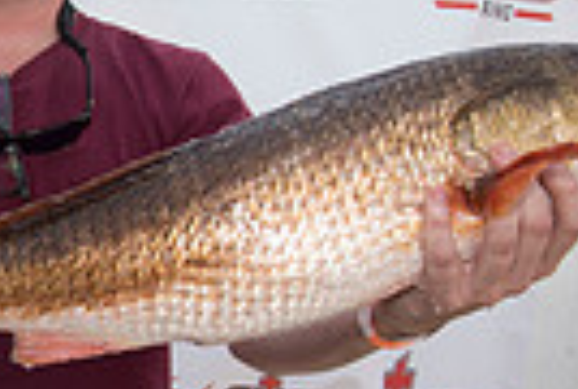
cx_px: -440
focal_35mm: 95
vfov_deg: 14.4
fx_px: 1529
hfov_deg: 17.6
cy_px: 279
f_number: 9
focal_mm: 22
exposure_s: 1/200
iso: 250
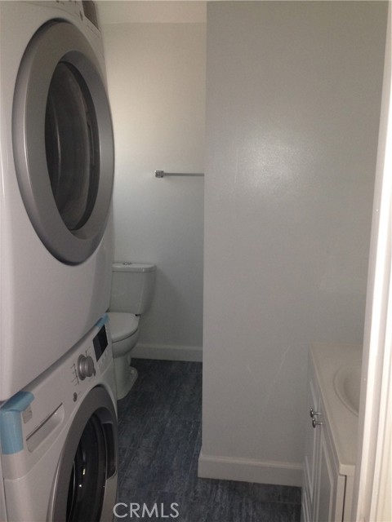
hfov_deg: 42.9
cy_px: 261
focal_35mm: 33
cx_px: 196
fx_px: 498
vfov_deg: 55.4
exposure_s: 1/20
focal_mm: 4.12
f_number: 2.4
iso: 100
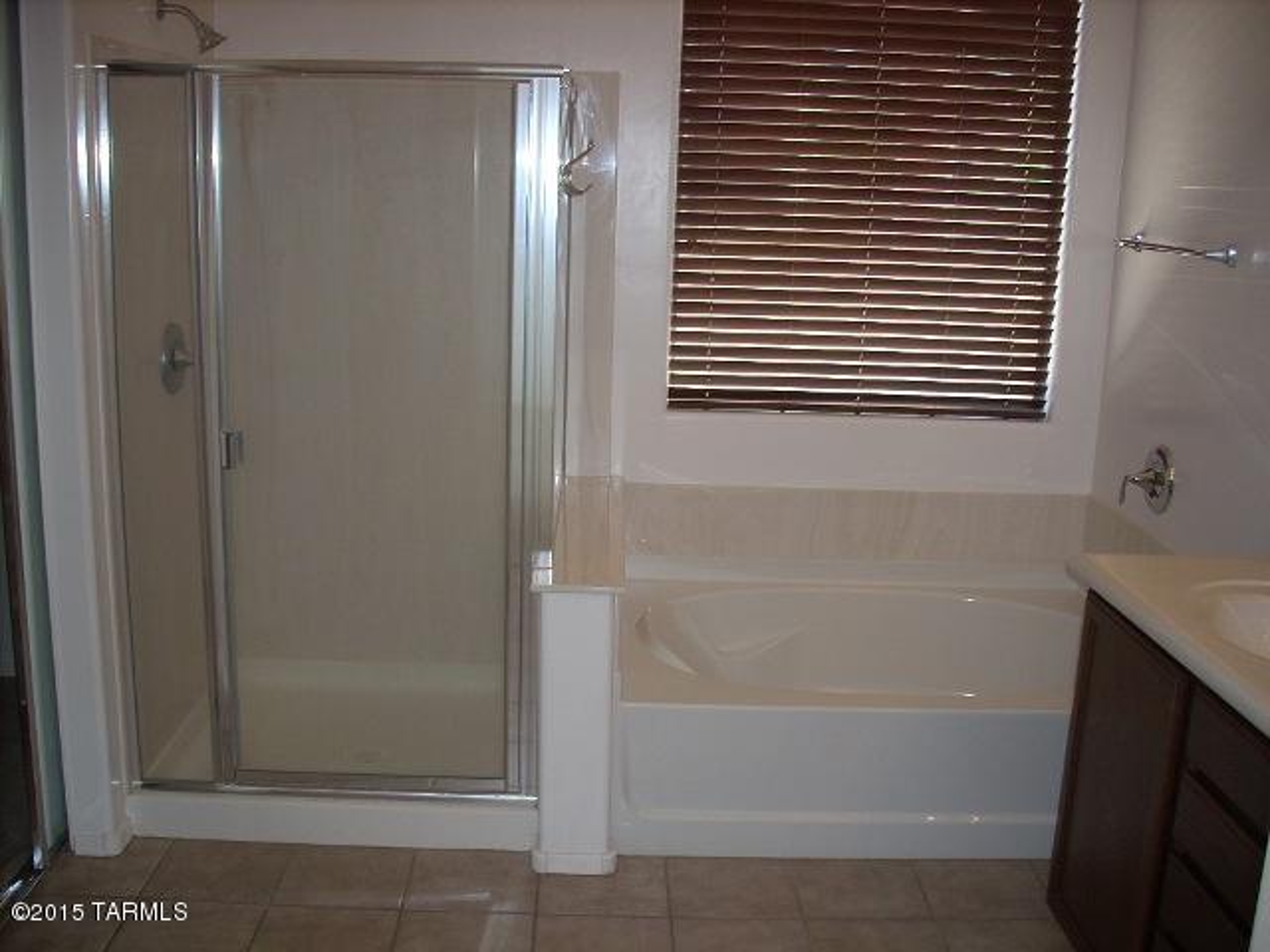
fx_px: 1357
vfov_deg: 38.7
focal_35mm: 37
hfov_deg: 50.1
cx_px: 635
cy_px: 476
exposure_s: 1/30
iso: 64
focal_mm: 6.2
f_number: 2.8
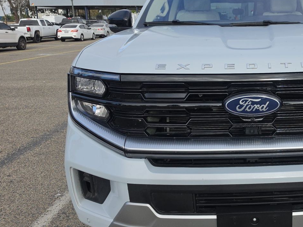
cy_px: 106
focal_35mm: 39
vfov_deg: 36.8
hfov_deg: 44.8
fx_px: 341
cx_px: 255
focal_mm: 6.5
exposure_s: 1/4055
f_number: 1.4
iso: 64
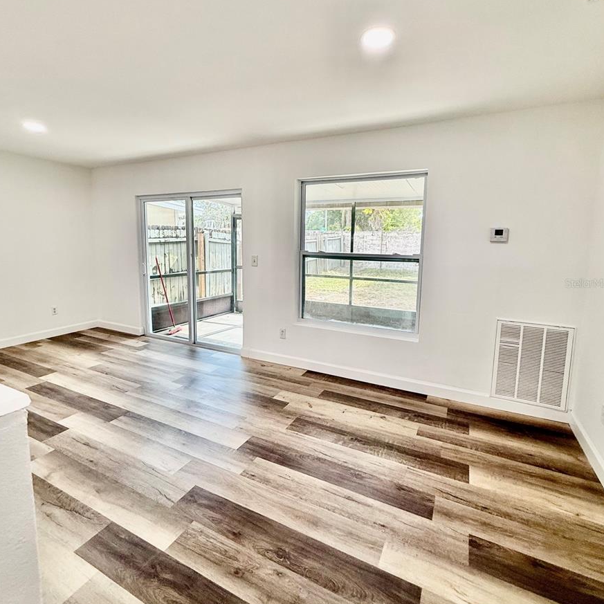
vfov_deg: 83.9
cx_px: 303
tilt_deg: -6.4
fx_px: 336
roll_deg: -0.4
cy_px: 283
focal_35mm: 17
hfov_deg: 84.0
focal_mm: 2.22
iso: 100
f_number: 2.2
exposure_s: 1/120
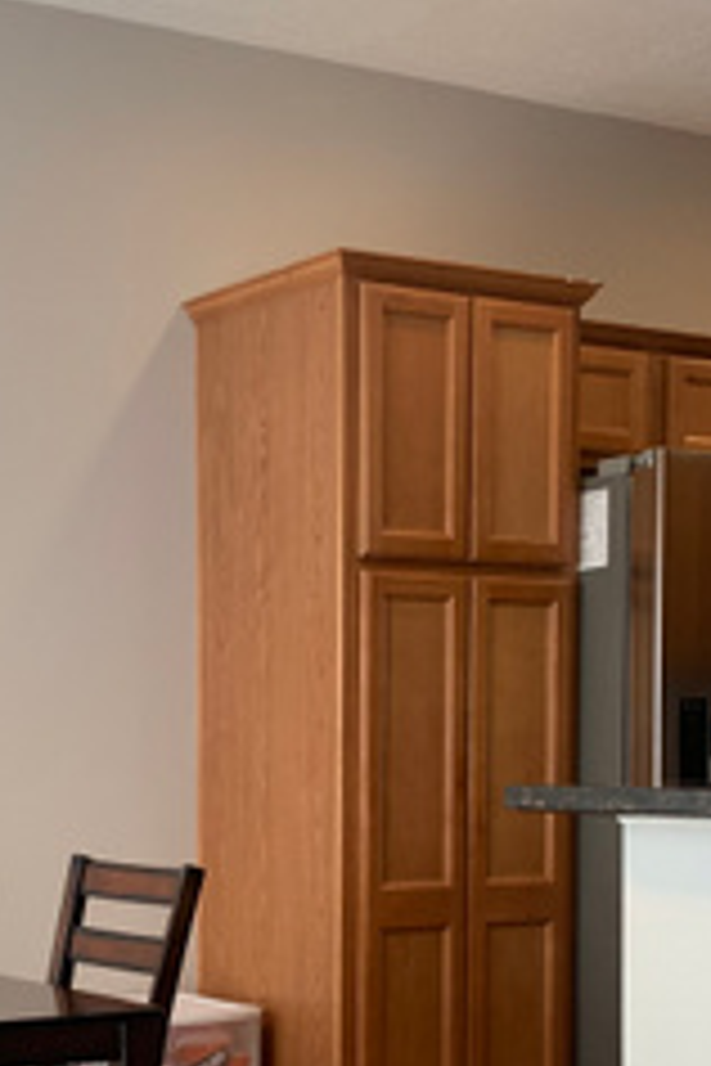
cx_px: 306
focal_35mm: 73
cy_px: 859
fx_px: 2162
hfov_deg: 18.7
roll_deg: +0.4
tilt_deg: -5.0
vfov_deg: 27.1
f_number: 1.8
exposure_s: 1/60
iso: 50
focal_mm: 4.25
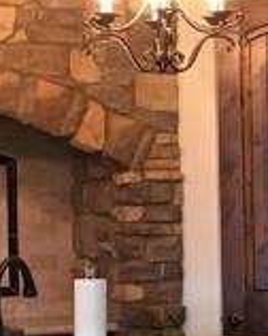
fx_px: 1828
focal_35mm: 184
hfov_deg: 8.4
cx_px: 166
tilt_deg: -0.3
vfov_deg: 10.5
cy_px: 291
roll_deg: +0.2
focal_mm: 4.15
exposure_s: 1/10
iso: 80
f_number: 2.2
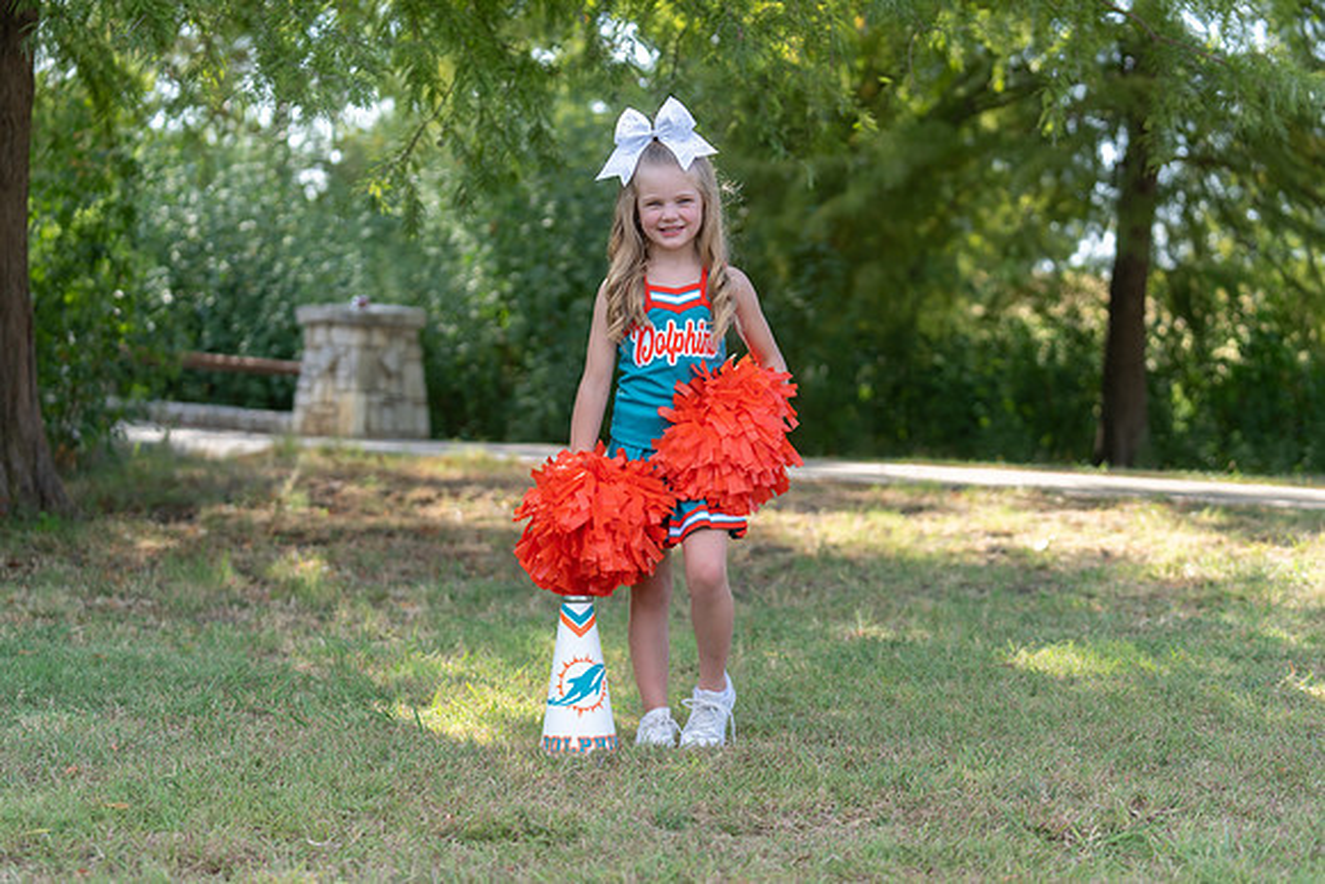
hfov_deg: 28.4
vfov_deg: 19.2
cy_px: 442
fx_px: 2614
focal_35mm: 71
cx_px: 662
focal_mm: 71
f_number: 2.8
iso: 100
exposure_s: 1/320
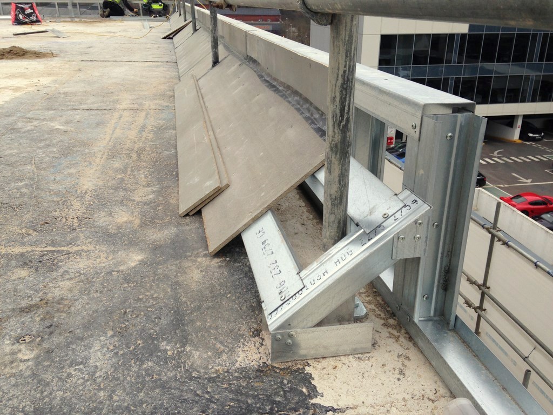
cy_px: 208
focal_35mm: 33
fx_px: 527
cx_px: 276
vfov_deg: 42.9
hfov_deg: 55.4
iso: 50
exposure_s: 1/337
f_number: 2.4
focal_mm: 4.12
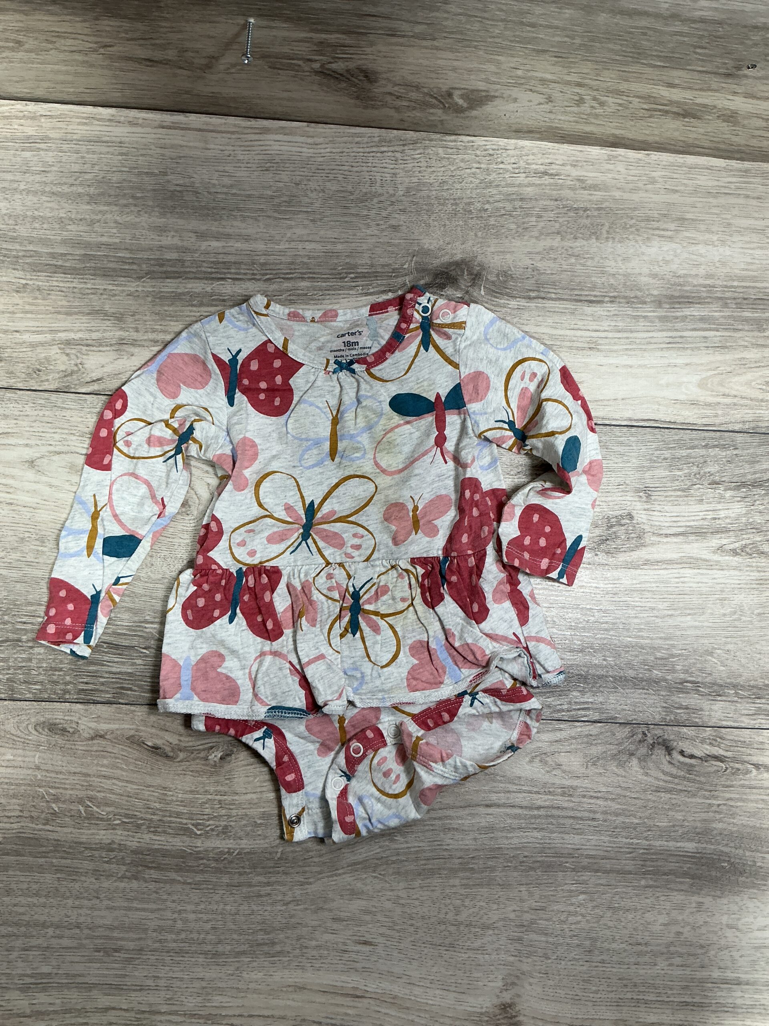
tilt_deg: -83.7
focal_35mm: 29
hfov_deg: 48.2
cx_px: 384
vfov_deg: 61.7
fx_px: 859
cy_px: 513
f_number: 1.8
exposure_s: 1/50
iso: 40
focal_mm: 3
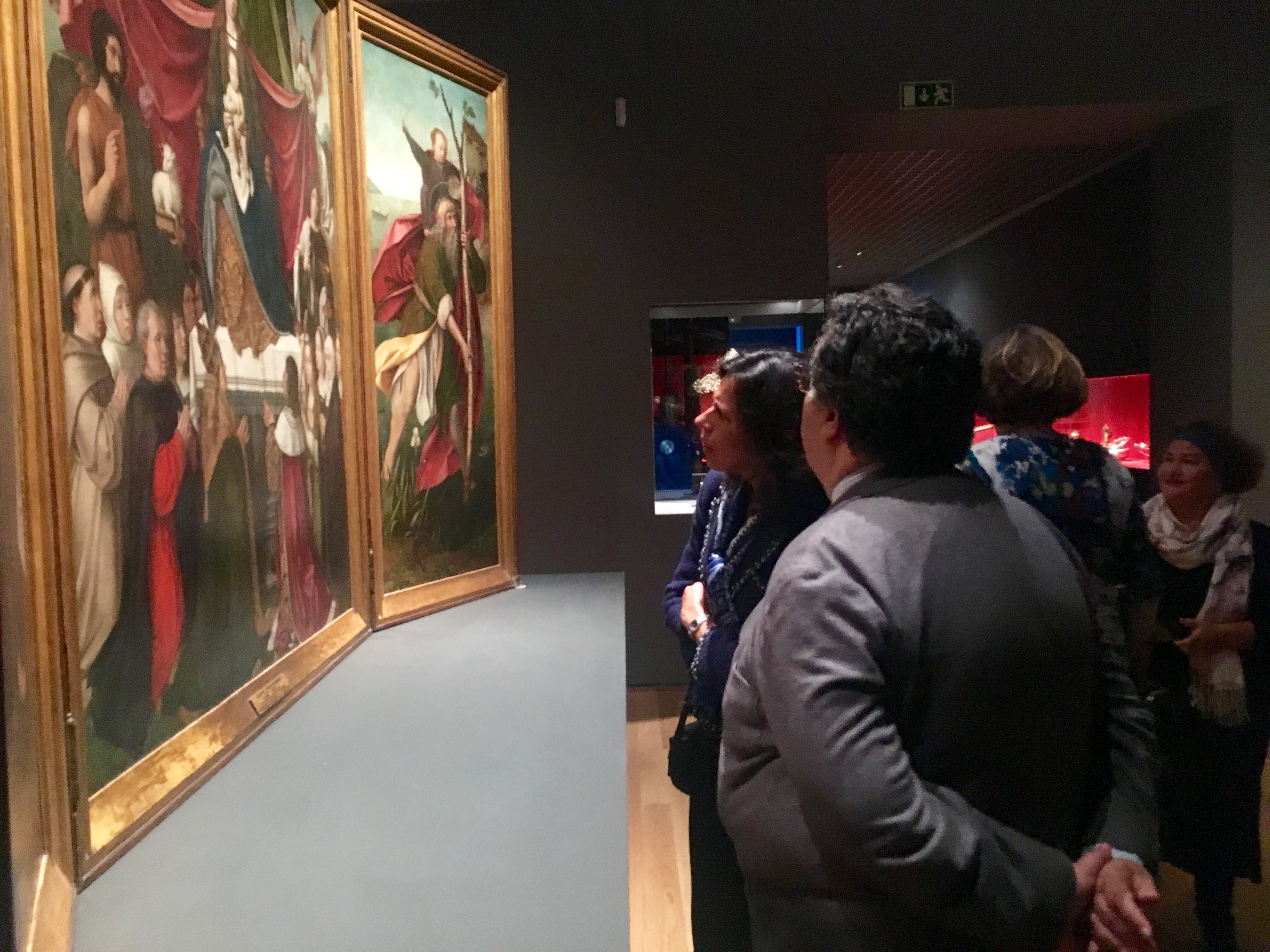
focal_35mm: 29
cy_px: 476
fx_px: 1064
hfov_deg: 61.7
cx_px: 635
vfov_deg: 48.2
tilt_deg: -1.8
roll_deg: +1.7
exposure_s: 1/17
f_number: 2.2
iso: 320
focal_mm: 4.15
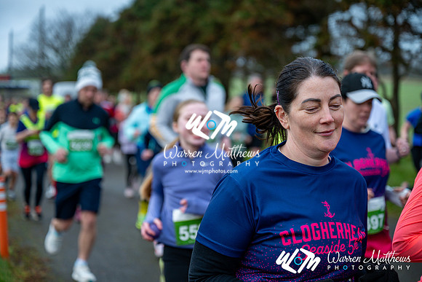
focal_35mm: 70
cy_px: 141
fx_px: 821
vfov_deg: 19.5
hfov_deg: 28.8
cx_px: 211
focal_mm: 70
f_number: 2.8
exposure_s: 1/1250
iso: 400
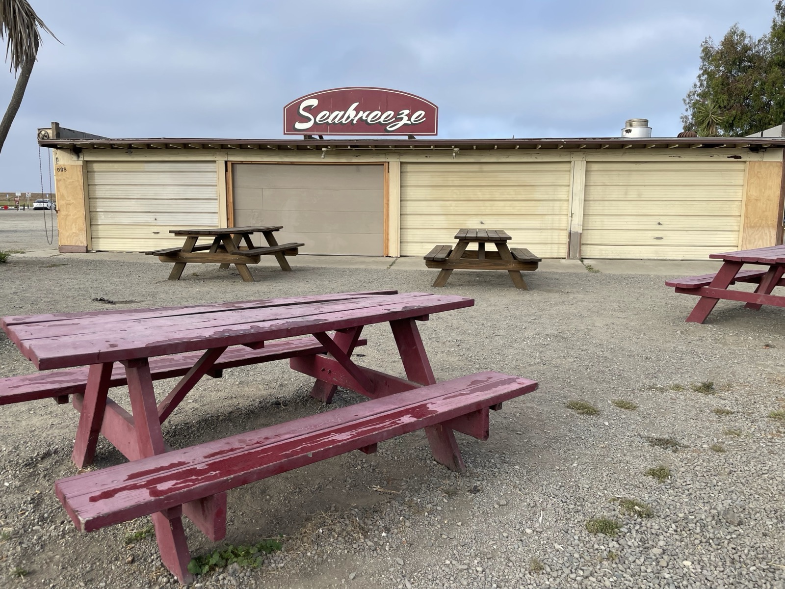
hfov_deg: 67.3
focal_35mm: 26
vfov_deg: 53.1
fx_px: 590
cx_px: 392
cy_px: 294
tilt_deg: -9.3
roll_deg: -0.8
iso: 32
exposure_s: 1/1366
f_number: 1.6
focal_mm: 4.2
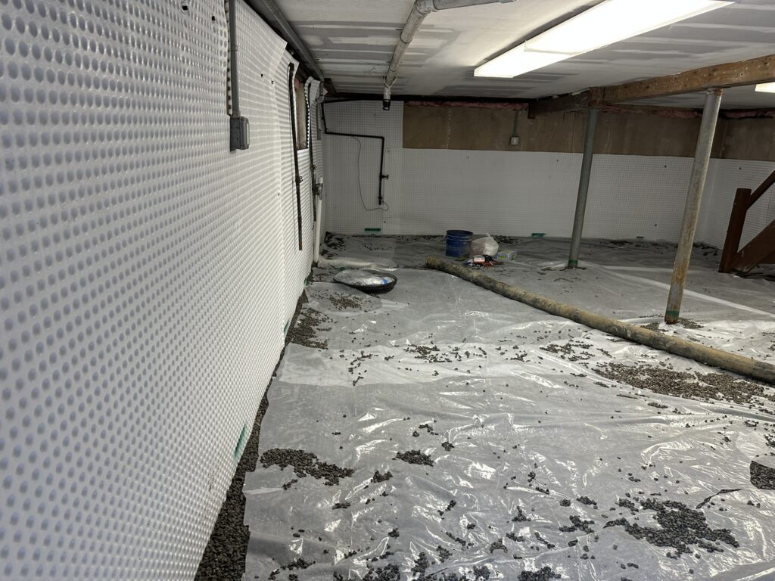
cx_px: 388
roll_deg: -0.5
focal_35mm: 24
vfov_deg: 56.8
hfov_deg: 71.6
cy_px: 290
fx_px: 537
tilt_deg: -13.7
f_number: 1.78
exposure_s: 1/120
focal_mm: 6.86
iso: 160
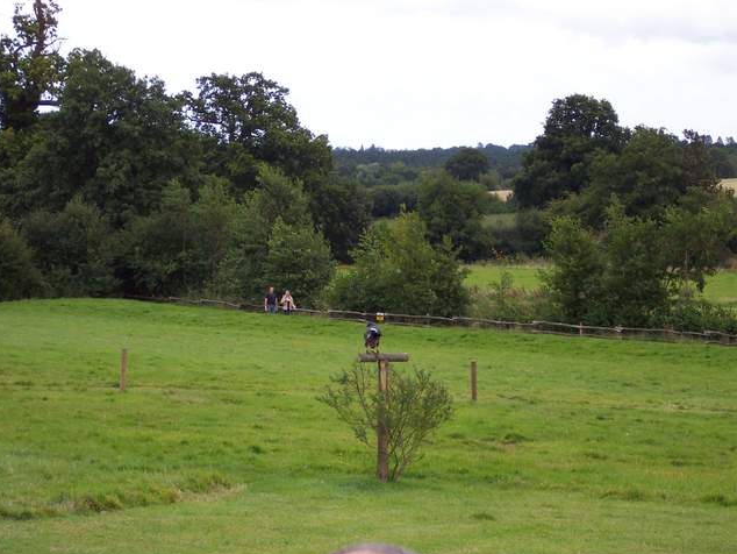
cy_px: 278
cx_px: 366
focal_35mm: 115
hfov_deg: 17.1
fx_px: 2449
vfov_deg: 12.9
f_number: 4.8
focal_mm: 24
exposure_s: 1/250
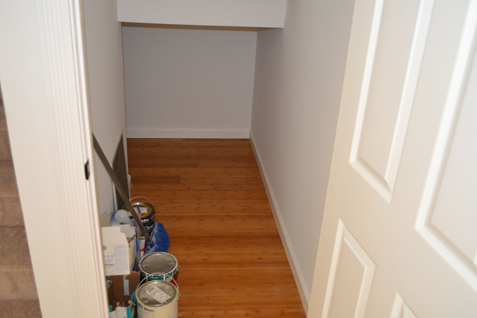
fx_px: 450
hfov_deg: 55.8
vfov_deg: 38.9
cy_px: 156
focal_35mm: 34
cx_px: 251
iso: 720
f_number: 3.8
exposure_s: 1/60
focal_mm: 20
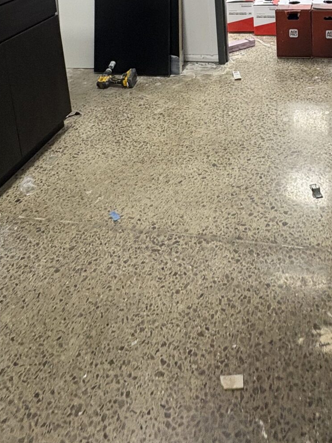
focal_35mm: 36
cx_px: 236
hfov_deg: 38.9
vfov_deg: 42.9
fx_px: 460
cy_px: -16
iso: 125
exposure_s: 1/120
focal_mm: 2.22
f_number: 2.2
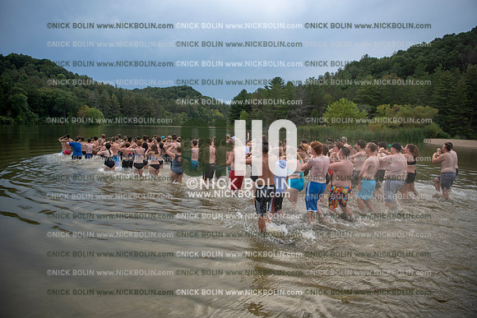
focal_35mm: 24
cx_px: 238
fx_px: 318
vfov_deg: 53.2
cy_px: 159
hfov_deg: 73.7
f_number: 3.2
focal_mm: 24
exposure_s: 1/800
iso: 160
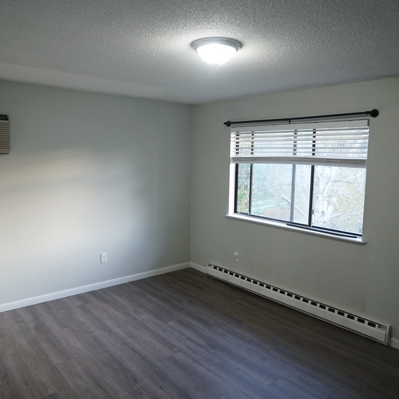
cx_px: 192
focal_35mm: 26
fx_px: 339
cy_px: 190
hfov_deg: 60.9
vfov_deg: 60.9
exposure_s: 1/100
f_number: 2.8
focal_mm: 18
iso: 800
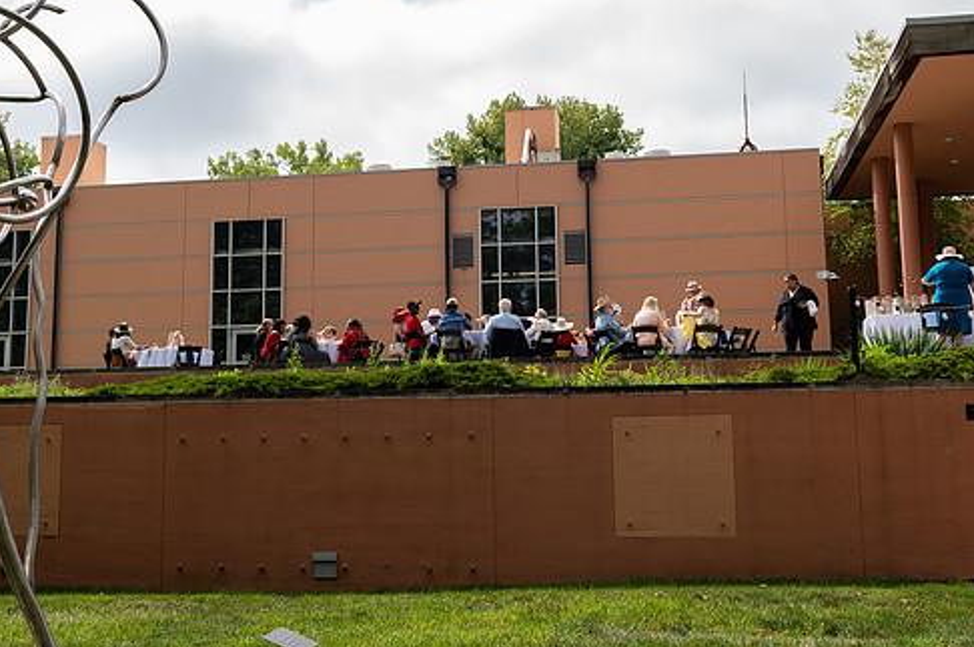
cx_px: 469
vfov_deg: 31.1
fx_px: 1162
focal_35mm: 43
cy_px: 272
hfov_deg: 45.5
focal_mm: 36
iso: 100
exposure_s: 1/250
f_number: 6.3
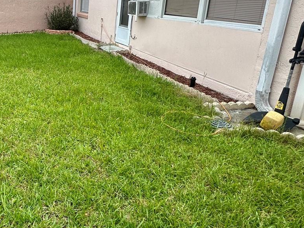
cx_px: -4
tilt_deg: -13.8
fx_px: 255
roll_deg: -2.0
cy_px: 64
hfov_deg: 49.6
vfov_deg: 46.9
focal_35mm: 29
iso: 40
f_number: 2.2
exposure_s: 1/326
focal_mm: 2.22
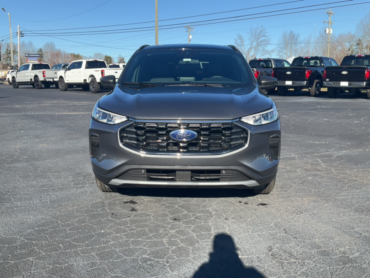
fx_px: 321
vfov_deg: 46.8
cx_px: 185
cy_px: 139
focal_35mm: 30
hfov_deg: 60.0
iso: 25
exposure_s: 1/912
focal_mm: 3
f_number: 1.8
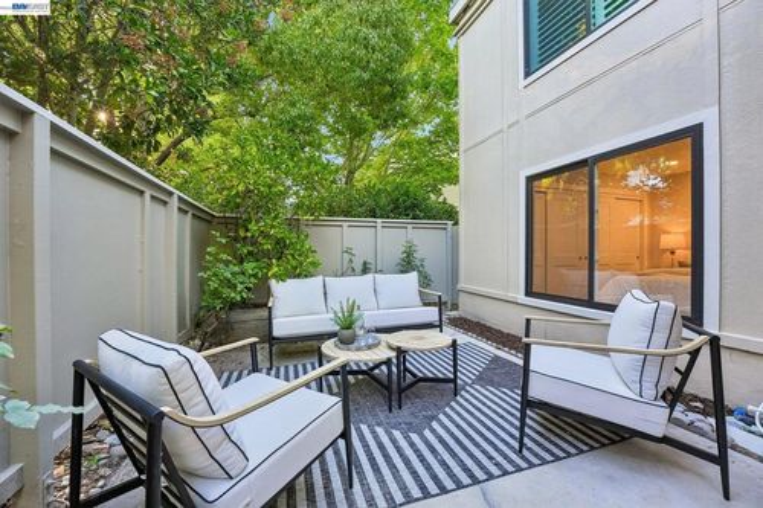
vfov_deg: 81.2
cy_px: 254
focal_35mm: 14
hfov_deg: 104.3
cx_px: 382
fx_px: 297
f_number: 8
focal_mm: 14
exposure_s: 1/100
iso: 640
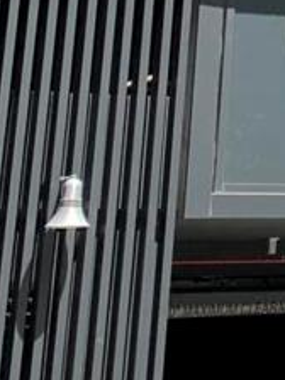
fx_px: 1954
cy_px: -402
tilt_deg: +20.1
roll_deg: +3.7
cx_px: 904
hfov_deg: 7.2
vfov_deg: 10.2
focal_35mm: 178
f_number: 1.8
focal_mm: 4.25
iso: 25
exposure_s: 1/894
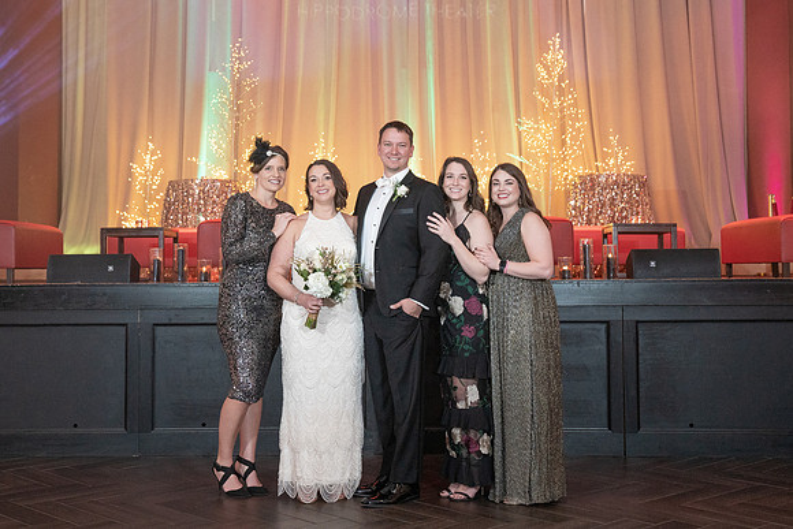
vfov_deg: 28.4
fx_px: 1043
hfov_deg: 41.6
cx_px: 373
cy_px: 224
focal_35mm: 47
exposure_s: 1/125
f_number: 4
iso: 4000
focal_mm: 40
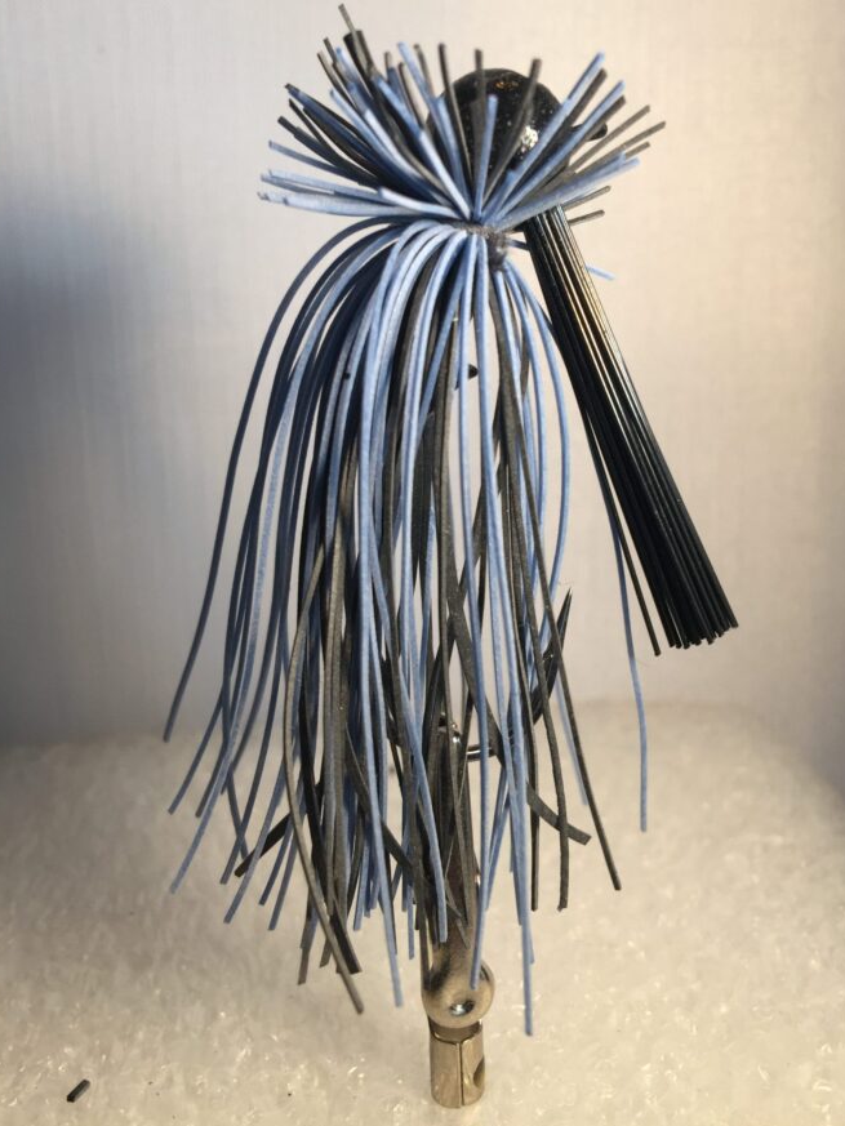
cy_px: 475
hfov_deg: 41.7
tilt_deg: -16.8
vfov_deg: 53.7
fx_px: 1106
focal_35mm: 34
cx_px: 481
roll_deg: +2.0
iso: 40
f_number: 2.2
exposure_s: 1/60
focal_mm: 4.15
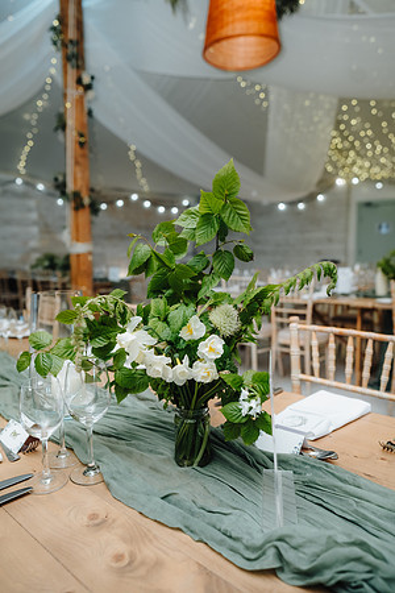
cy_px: 296
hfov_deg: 53.1
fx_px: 395
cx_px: 198
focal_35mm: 24
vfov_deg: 73.7
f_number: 2.5
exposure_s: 1/200
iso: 500
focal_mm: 24
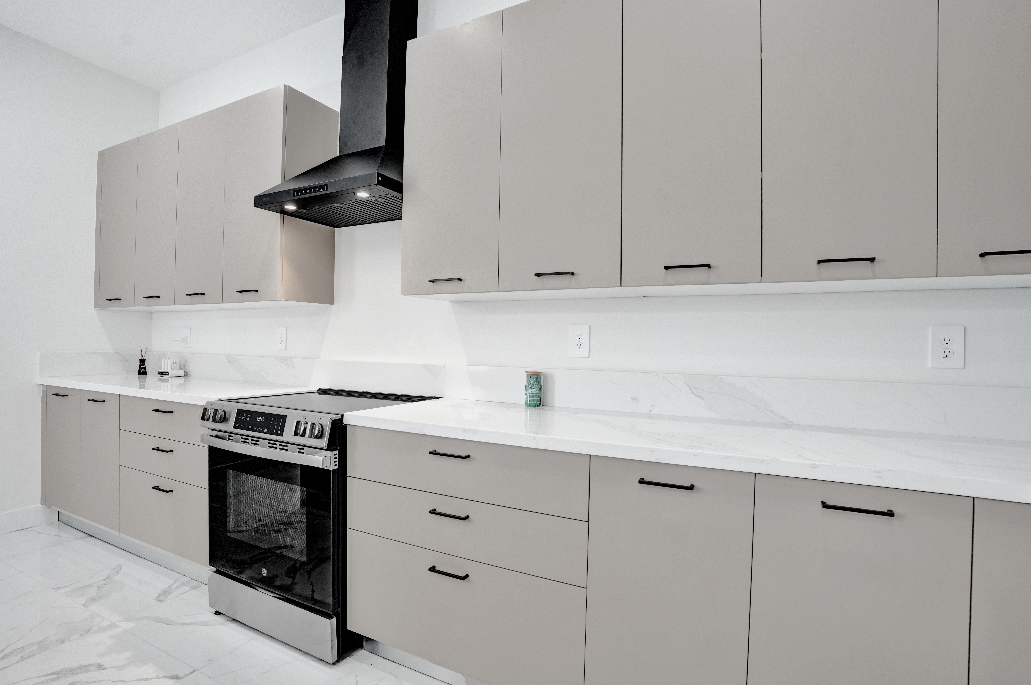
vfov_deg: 73.6
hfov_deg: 96.8
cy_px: 342
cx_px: 516
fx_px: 458
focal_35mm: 16
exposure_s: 1/250
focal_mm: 16
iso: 1600
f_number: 5.6
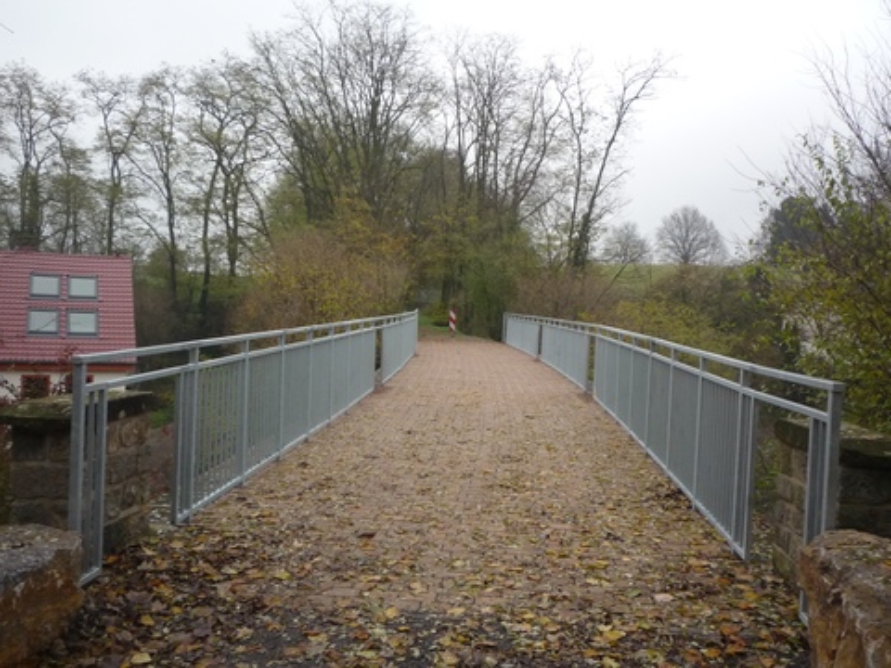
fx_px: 824
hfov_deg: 56.8
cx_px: 446
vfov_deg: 44.2
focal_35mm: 32
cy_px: 334
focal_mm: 5.2
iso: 200
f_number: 3.5
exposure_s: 1/200
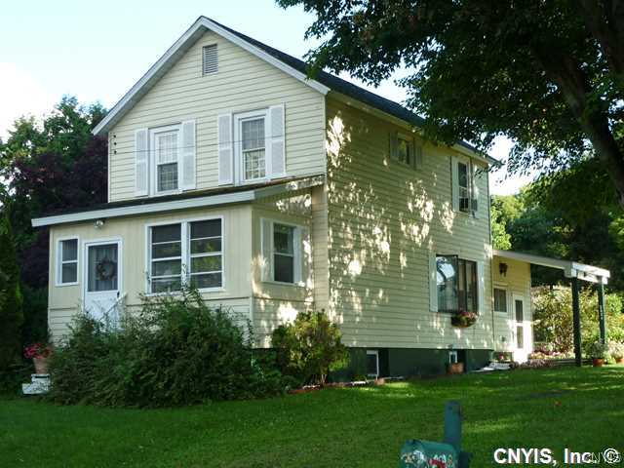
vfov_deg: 30.3
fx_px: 865
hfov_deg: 39.7
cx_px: 312
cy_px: 234
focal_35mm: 48
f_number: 3.2
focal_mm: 8
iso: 80
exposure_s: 1/200
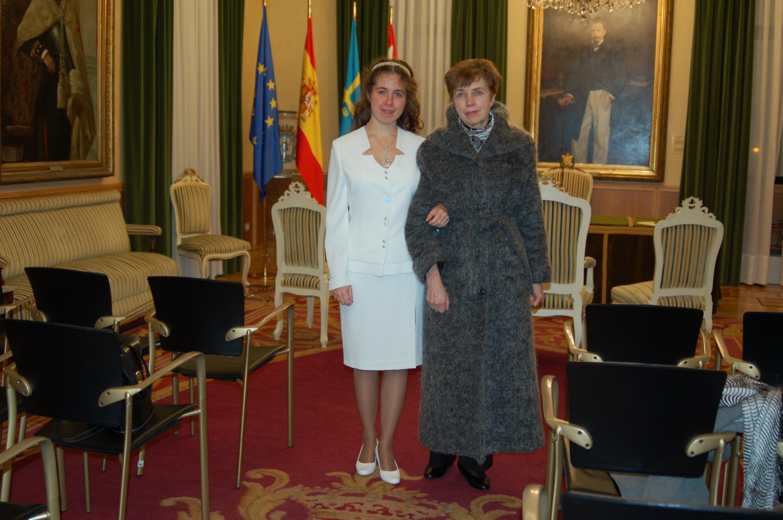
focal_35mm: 42
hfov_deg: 46.4
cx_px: 392
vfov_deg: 31.8
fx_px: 913
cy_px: 260
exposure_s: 1/60
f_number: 3.3
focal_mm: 28
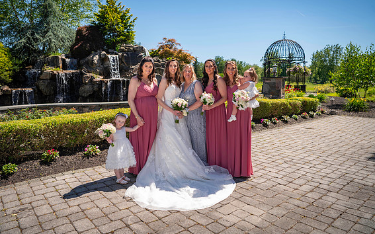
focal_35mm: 25
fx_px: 255
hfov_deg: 72.6
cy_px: 108
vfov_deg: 49.2
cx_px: 187
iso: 100
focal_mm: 24
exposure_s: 1/1250
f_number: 3.2
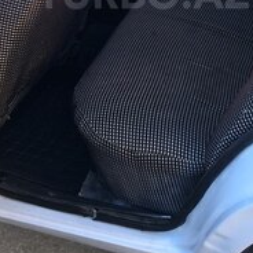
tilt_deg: -26.2
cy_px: -7
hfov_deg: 25.0
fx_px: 571
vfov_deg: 23.8
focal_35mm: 69
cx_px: 143
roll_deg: +4.8
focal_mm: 4.15
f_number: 2.2
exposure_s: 1/100
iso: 32
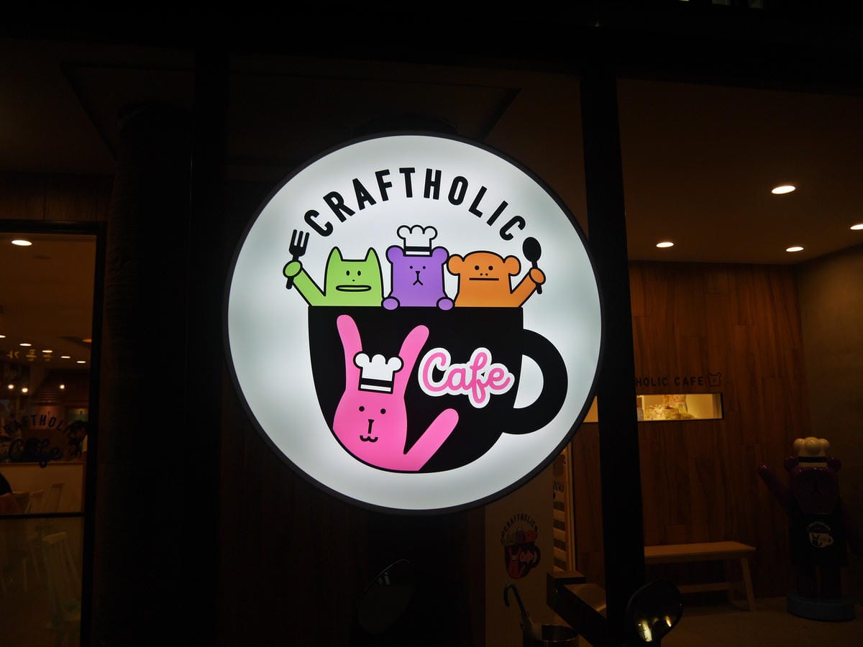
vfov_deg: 49.7
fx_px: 698
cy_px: 324
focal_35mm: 28
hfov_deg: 63.4
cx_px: 432
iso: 160
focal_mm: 14
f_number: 3.5
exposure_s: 1/125
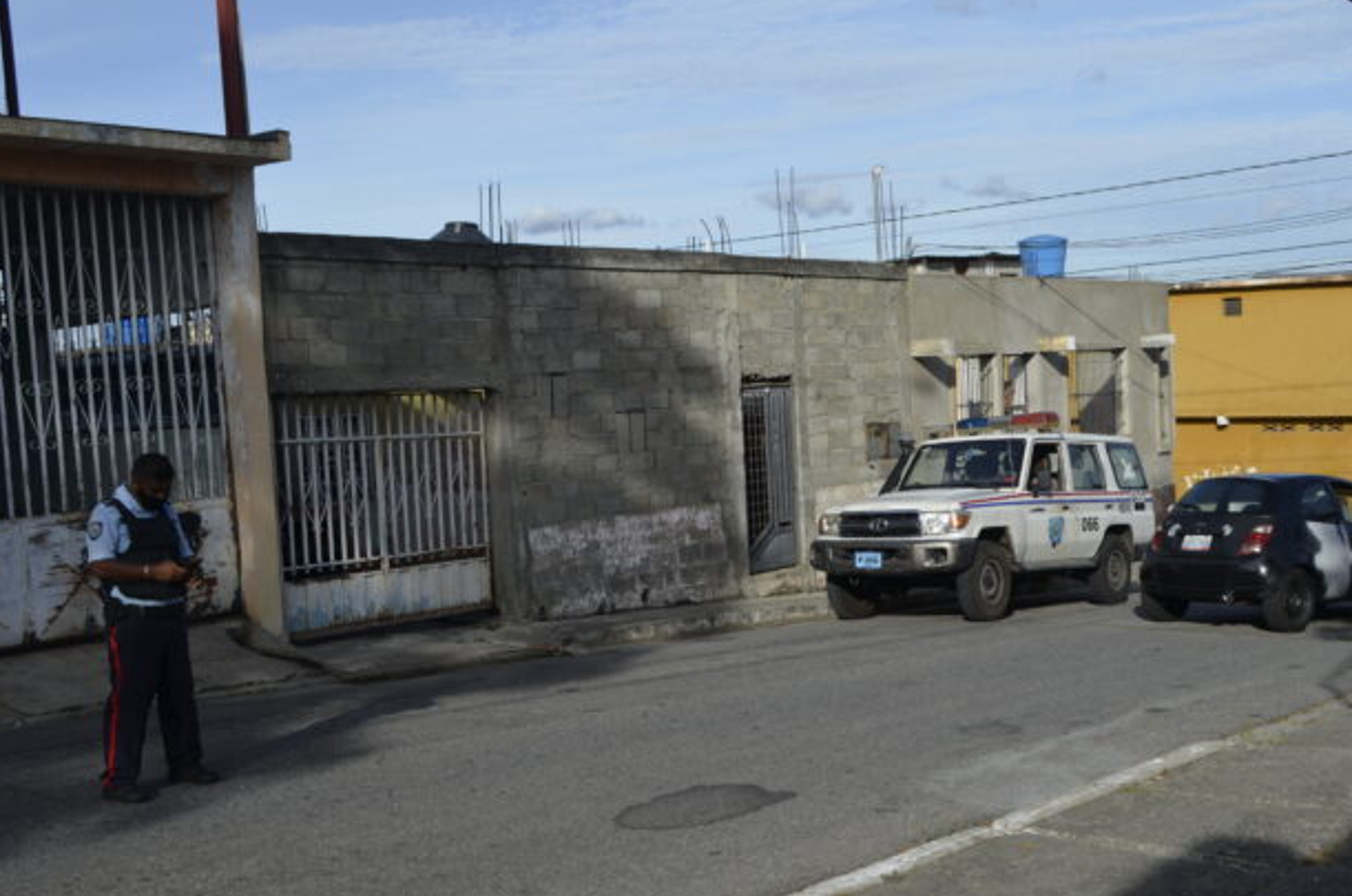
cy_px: 499
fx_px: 1537
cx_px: 748
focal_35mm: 41
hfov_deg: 47.4
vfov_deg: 32.5
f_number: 8
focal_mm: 24
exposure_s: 1/250
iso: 110
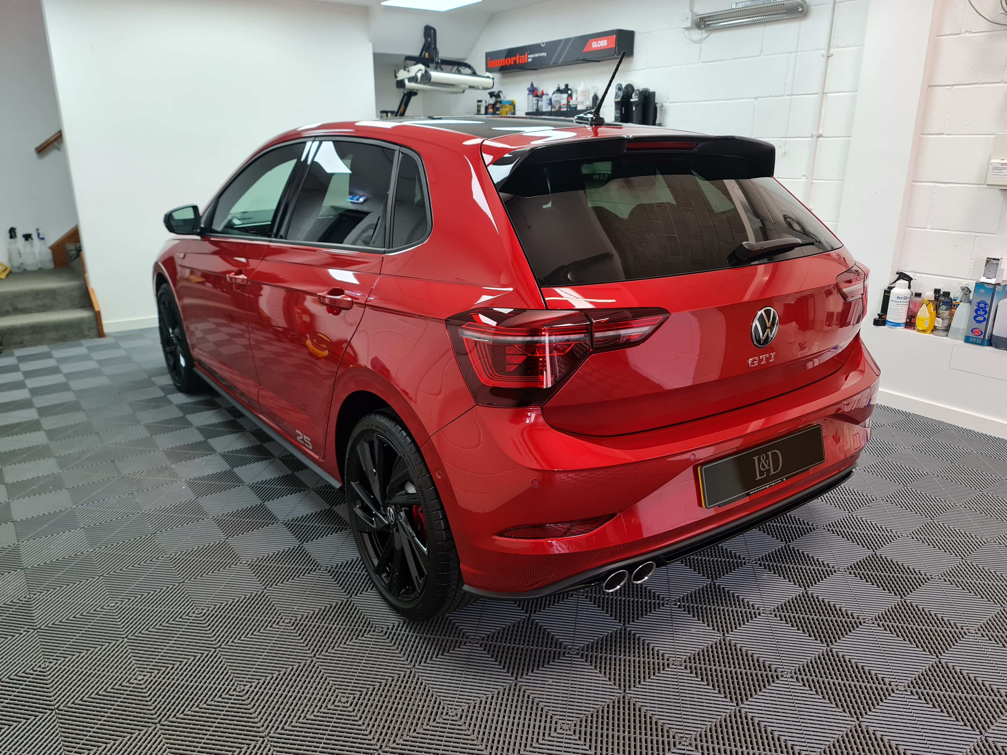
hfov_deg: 69.4
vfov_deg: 54.9
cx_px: 504
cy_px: 378
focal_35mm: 25
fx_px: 727
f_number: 1.8
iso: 100
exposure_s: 1/100
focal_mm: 7
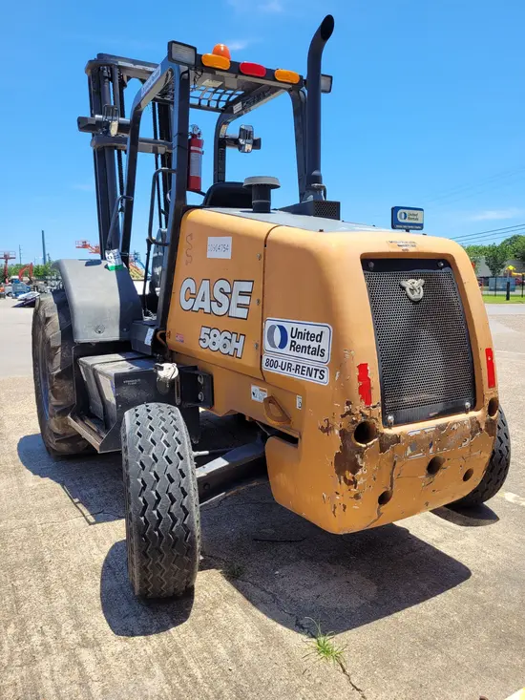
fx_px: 526
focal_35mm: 26
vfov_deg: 67.3
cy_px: 350
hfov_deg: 53.1
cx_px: 262
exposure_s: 1/1533
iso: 40
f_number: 1.8
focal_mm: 5.4
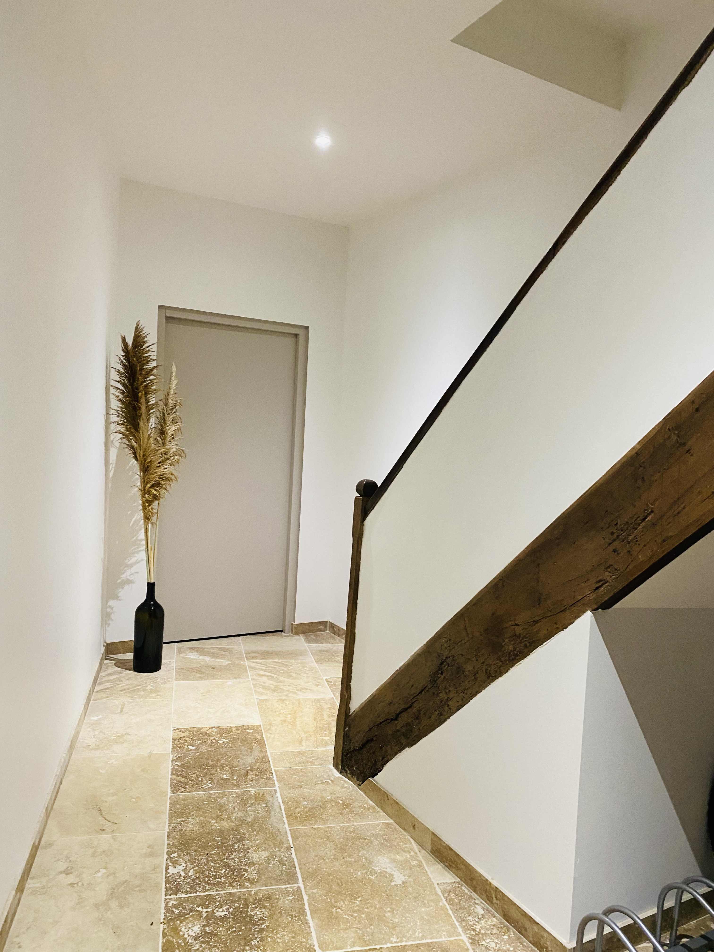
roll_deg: -3.3
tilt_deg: -2.6
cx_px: 357
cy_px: 476
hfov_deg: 53.1
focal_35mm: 26
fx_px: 715
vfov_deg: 67.3
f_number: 1.8
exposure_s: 1/50
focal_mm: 4.25
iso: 400
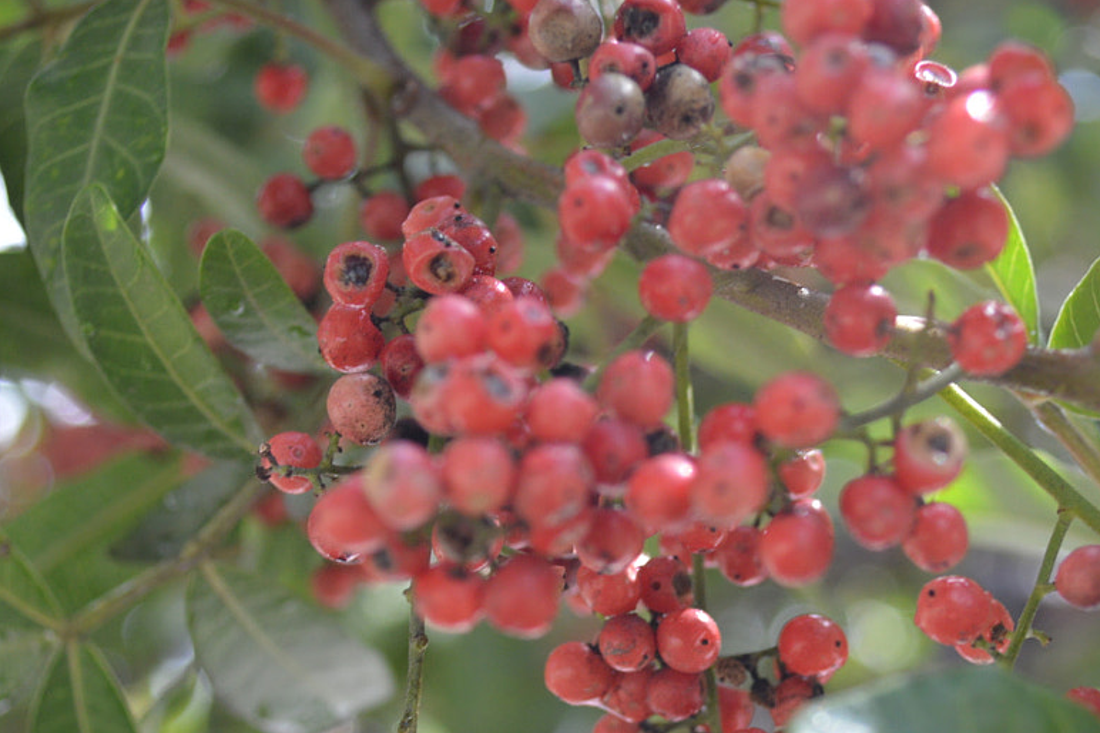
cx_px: 658
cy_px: 558
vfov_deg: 15.6
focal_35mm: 87
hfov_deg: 23.4
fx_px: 2657
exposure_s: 1/200
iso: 200
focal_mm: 28
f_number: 4.5
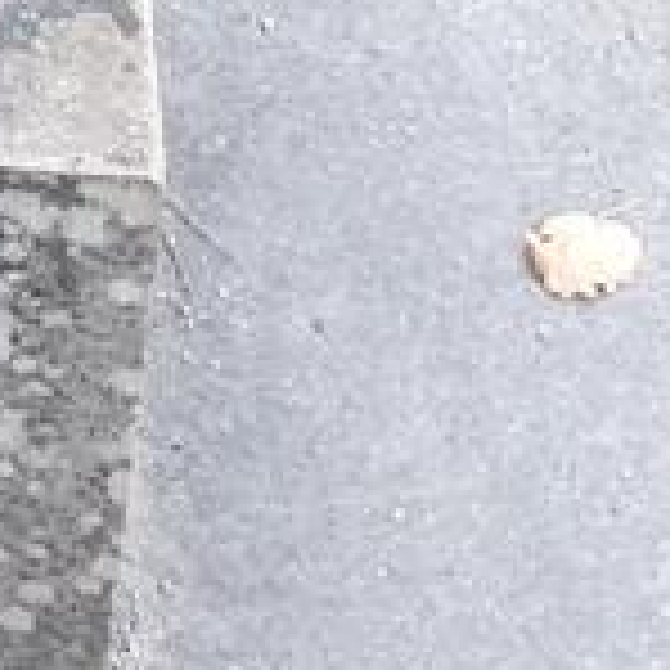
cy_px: -958
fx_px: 3044
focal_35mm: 139
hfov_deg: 11.6
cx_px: -564
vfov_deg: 10.7
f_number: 2.4
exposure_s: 1/50
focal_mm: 4.3
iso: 200
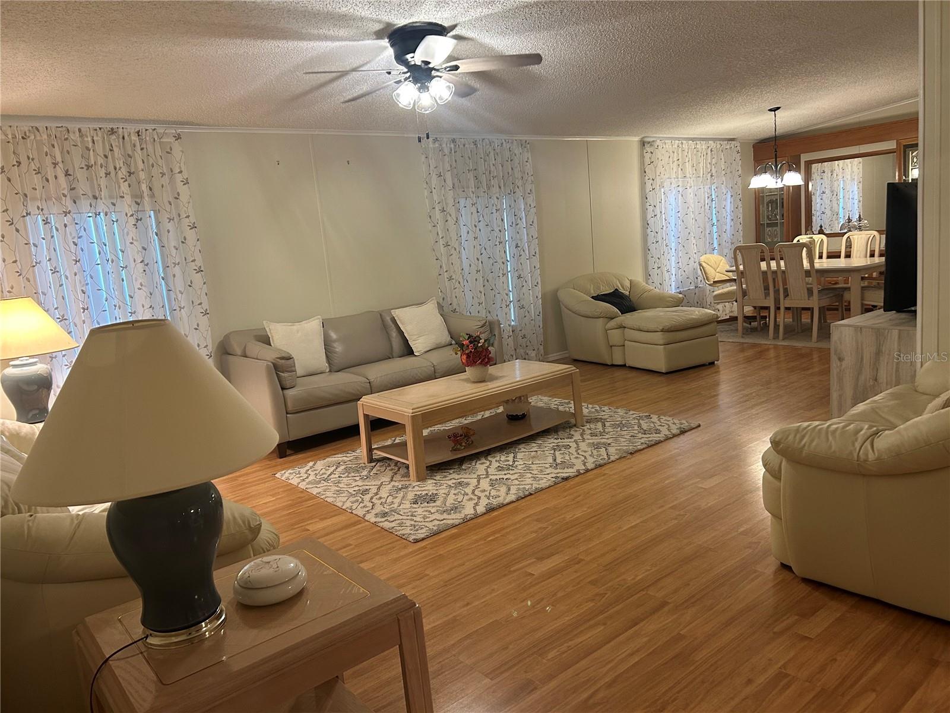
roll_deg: +5.3
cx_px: 475
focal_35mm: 26
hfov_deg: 67.3
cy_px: 356
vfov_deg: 53.1
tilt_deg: -9.2
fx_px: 714
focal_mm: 5.7
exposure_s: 1/60
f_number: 1.5
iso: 160
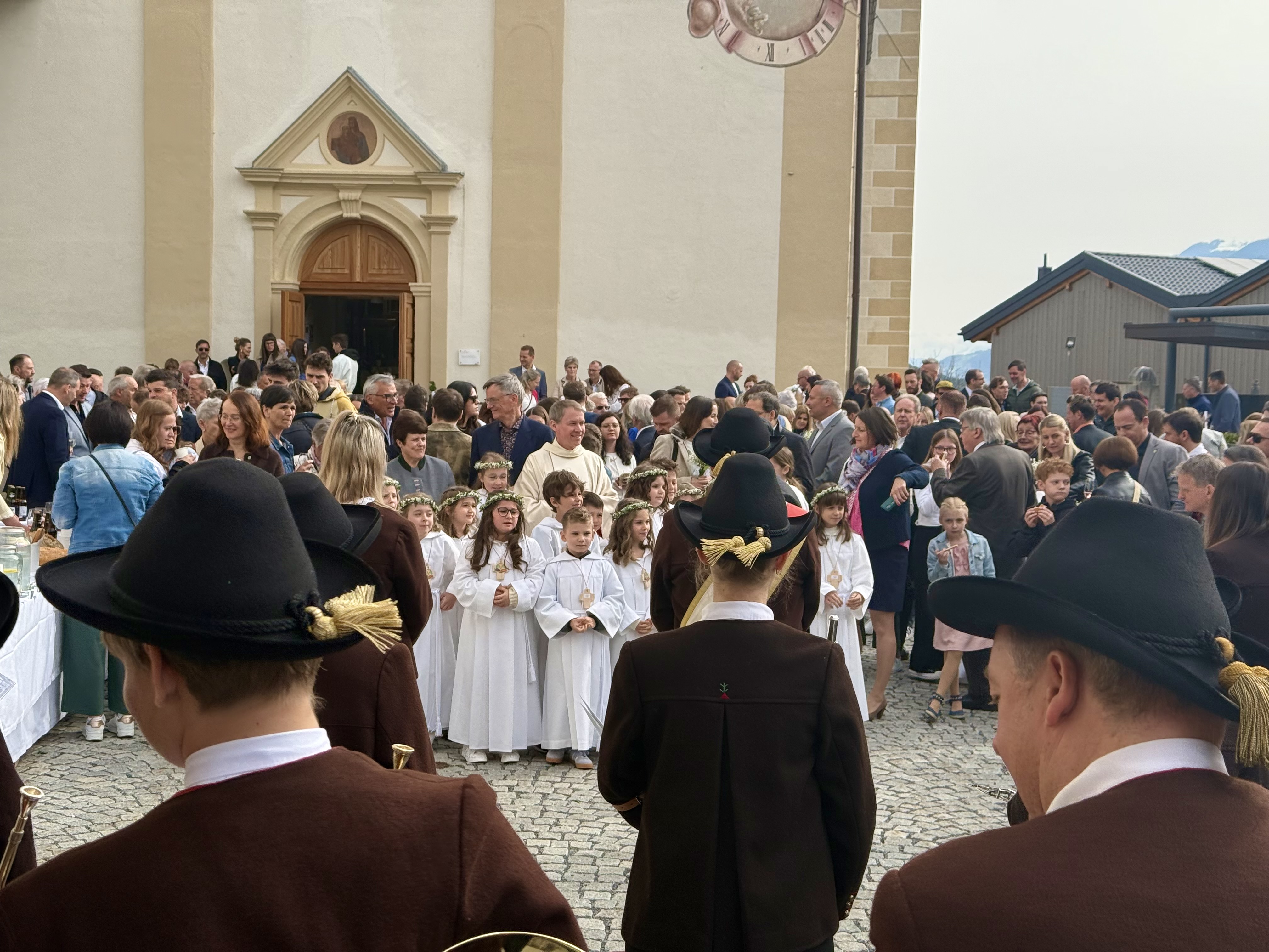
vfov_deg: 30.3
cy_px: 476
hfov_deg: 39.7
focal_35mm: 48
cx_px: 634
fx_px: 1760
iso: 100
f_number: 1.78
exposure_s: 1/2976
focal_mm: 6.76
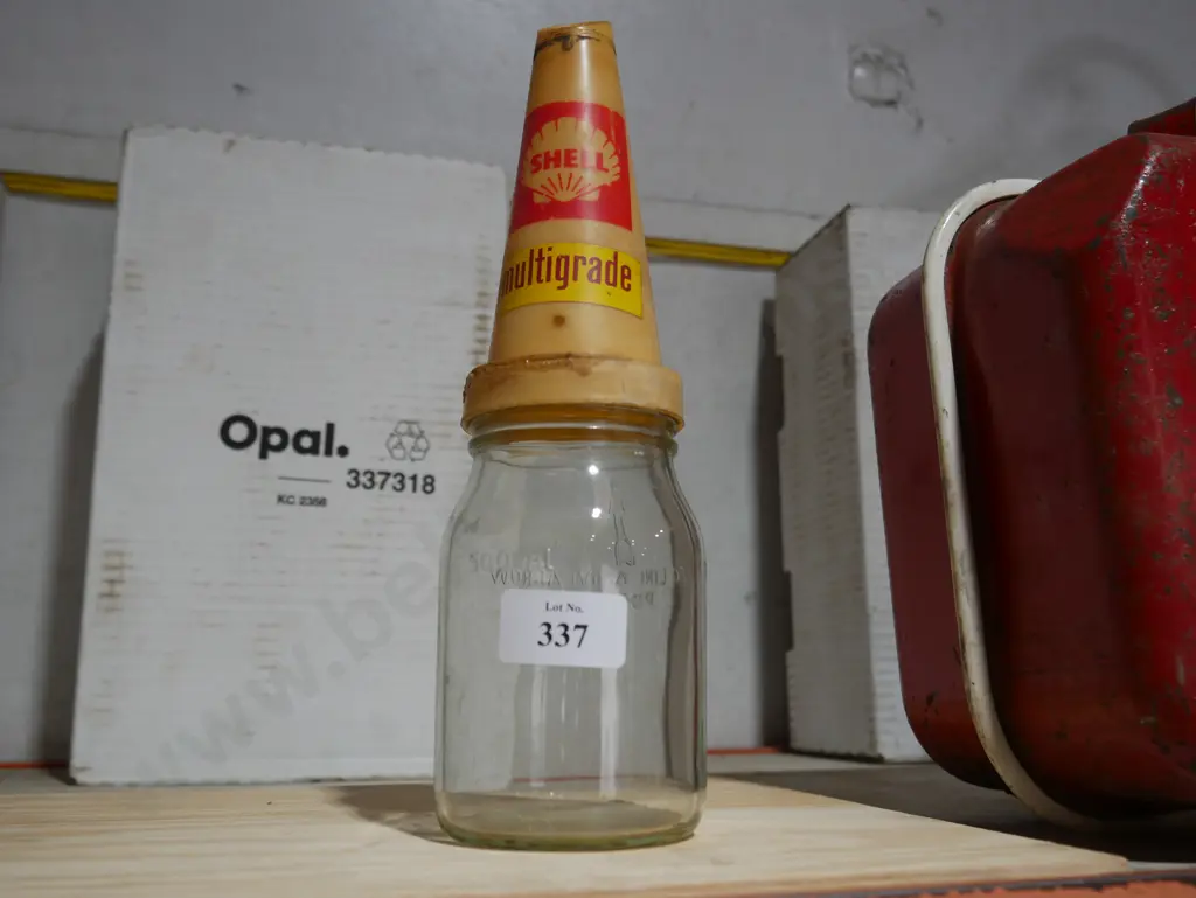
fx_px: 1175
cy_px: 449
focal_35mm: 34
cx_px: 598
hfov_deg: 53.9
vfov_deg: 41.8
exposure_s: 1/60
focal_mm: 17
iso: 200
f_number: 4
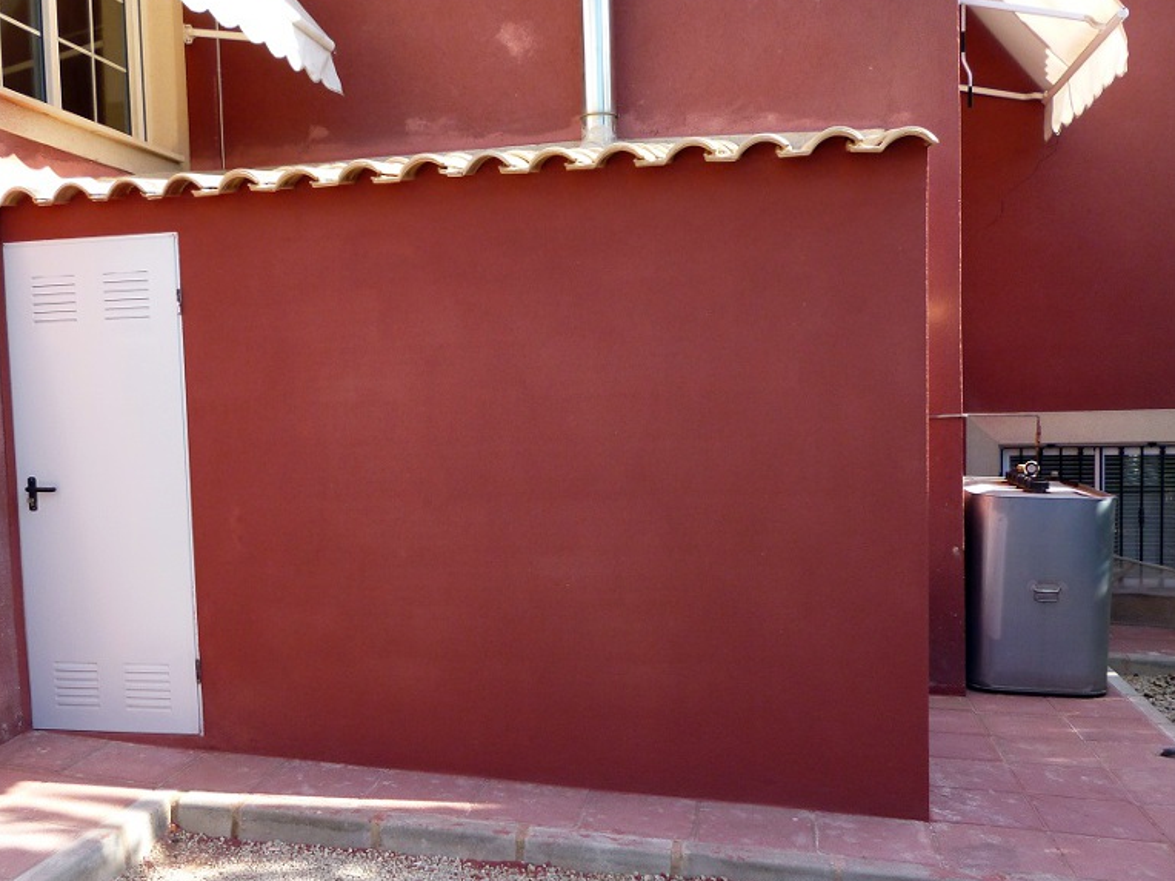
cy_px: 471
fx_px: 1120
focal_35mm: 33
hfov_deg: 55.3
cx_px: 531
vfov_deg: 42.9
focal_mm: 5
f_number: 3.1
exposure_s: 1/250
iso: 100
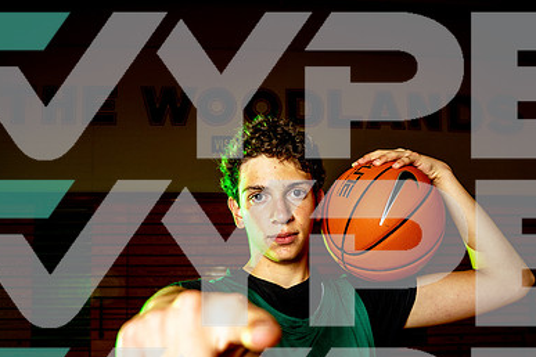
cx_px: 283
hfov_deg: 53.1
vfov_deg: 36.3
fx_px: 536
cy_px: 254
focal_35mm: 36
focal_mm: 24
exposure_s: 1/250
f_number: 5
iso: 200
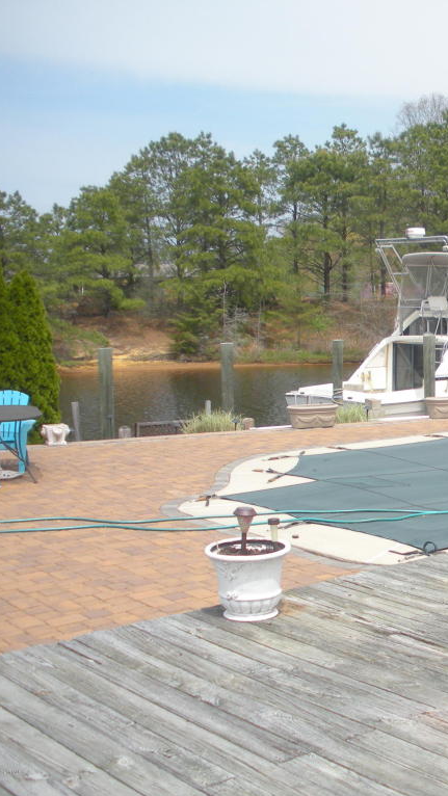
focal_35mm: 51
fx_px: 1077
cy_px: 398
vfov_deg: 40.6
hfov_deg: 22.2
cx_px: 493
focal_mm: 6.3
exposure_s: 1/1022
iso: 92
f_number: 3.5
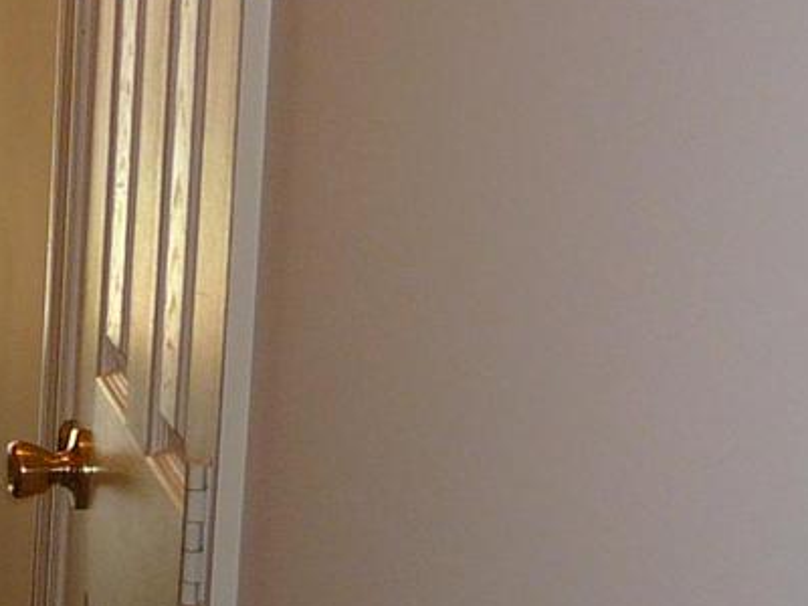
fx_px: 2941
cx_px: -408
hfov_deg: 14.6
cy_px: 255
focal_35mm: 126
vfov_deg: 11.8
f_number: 2.8
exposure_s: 1/30
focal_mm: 5.2
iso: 100
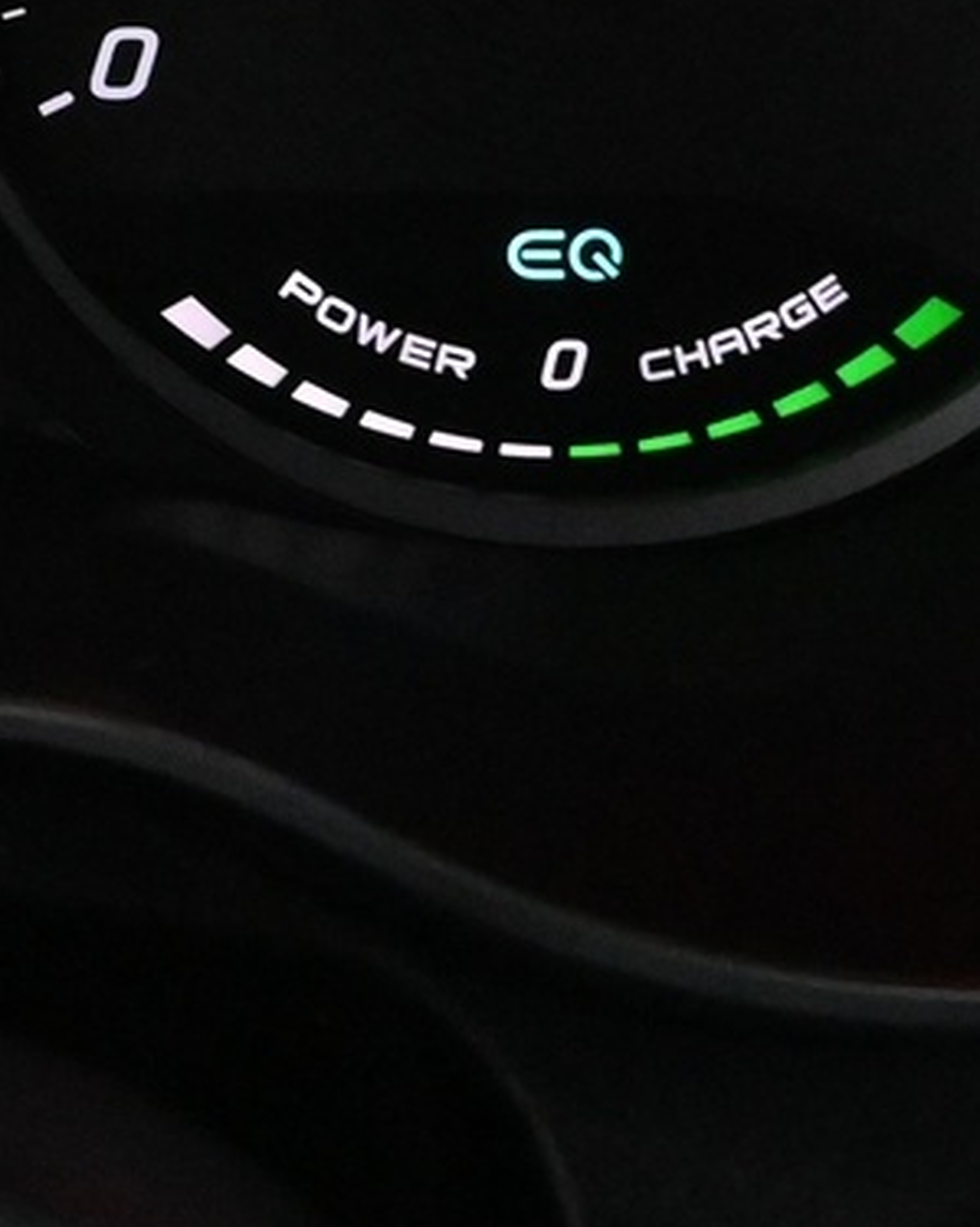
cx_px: -754
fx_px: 4317
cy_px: -426
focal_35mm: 119
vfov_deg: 15.3
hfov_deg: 12.0
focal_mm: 19.5
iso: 9000
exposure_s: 1/30
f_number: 3.8
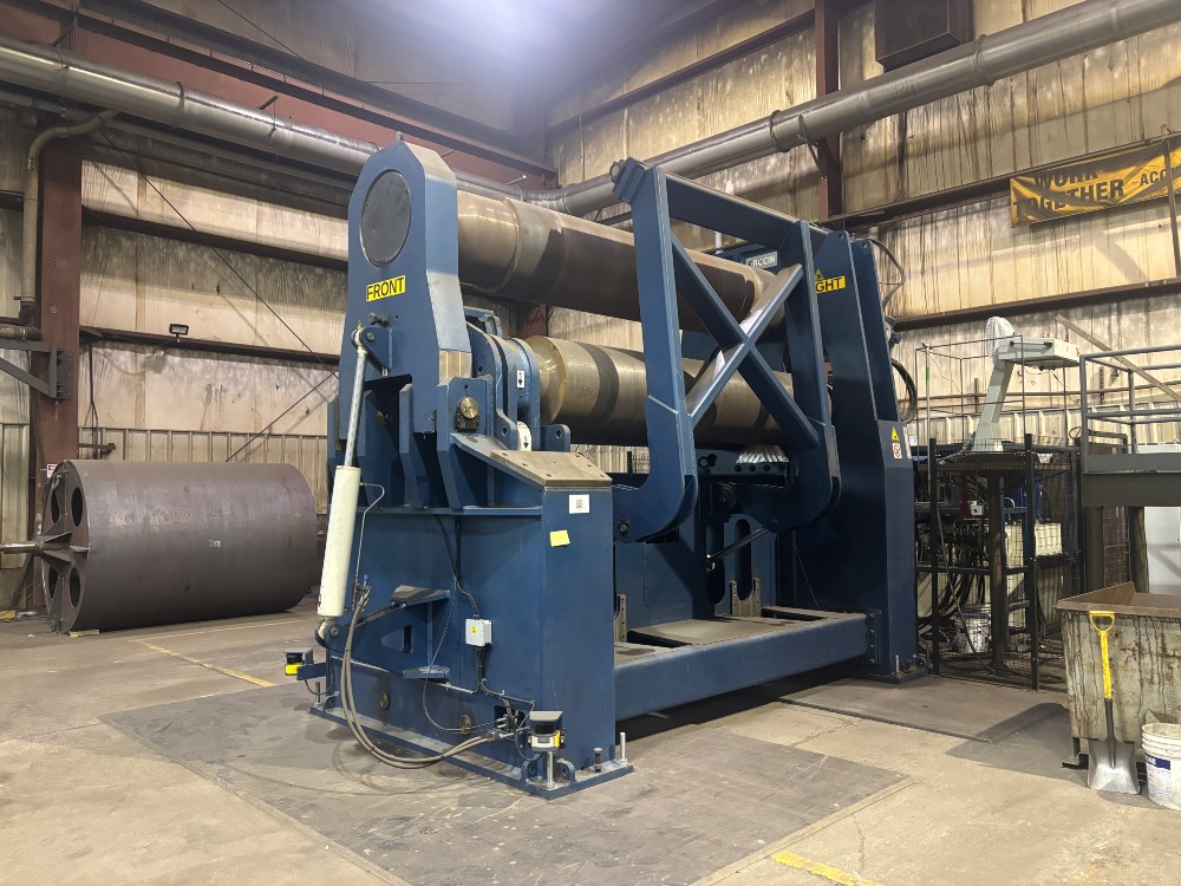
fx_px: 887
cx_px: 590
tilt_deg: +2.5
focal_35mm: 26
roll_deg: +0.9
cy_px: 443
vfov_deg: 53.1
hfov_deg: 67.3
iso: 500
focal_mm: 5.96
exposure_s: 1/40
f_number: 1.6
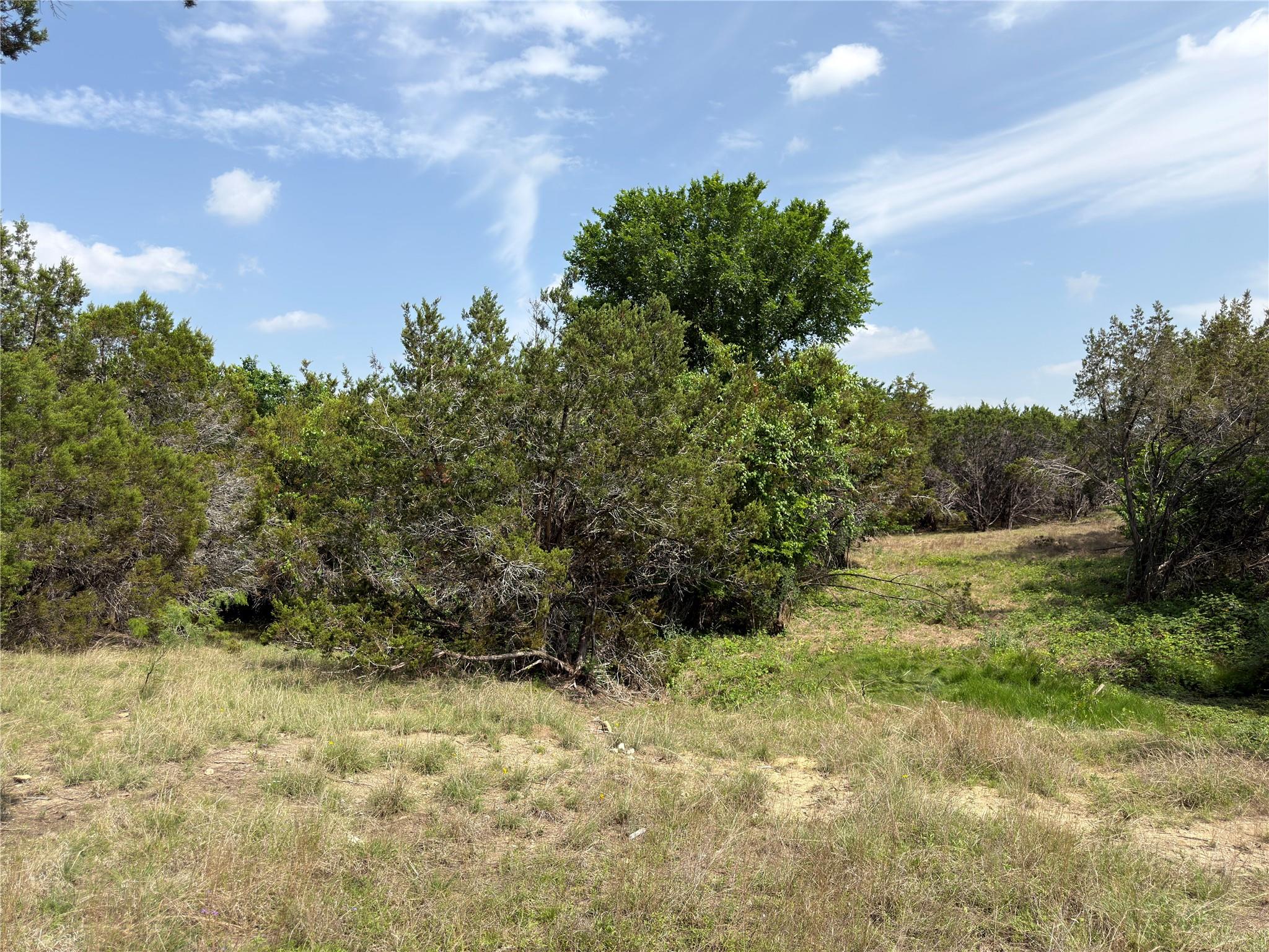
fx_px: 880
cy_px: 476
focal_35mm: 24
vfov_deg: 56.8
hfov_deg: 71.6
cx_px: 634
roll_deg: +1.1
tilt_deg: +0.7
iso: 64
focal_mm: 6.76
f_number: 1.78
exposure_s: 1/3497
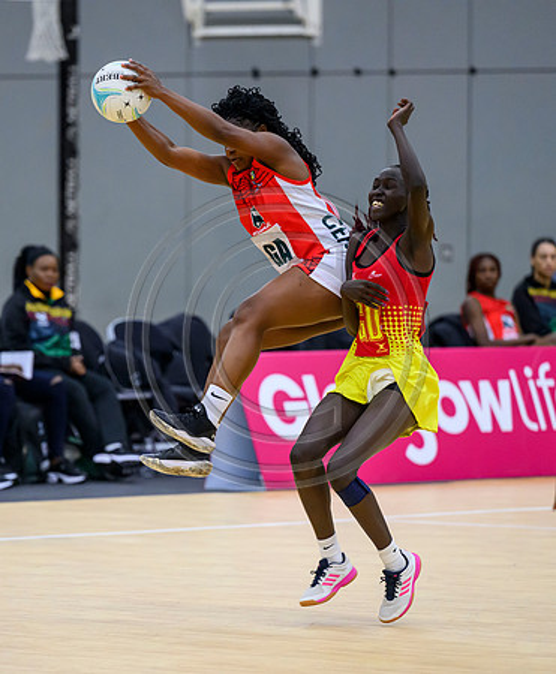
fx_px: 5874
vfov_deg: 6.6
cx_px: 233
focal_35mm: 291
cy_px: 352
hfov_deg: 5.4
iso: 4000
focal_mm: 200
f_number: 3.2
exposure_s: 1/1000
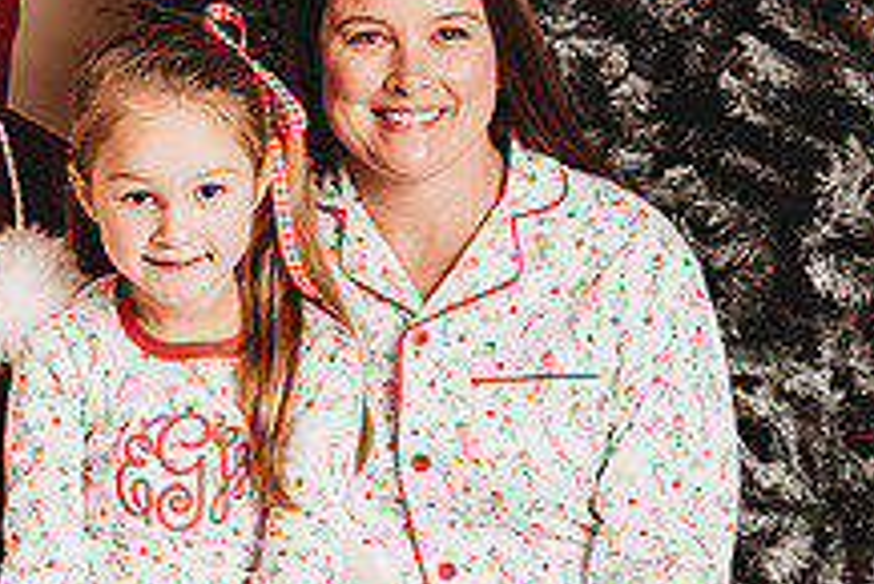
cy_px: 298
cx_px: -100
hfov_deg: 18.0
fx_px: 2648
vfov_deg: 12.6
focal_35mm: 109
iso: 100
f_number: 4
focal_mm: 38
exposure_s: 1/160
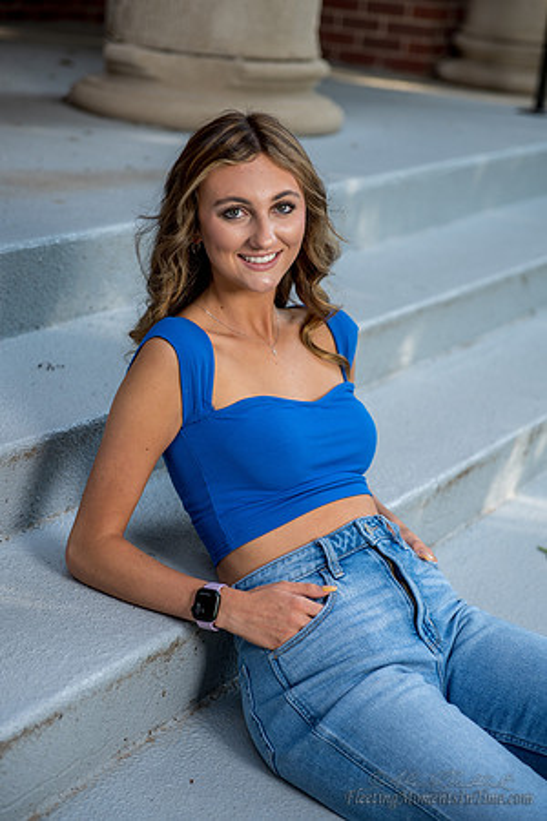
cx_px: 274
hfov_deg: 19.5
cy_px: 410
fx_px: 1595
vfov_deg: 28.8
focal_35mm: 70
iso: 100
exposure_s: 1/160
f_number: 3.2
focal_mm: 70
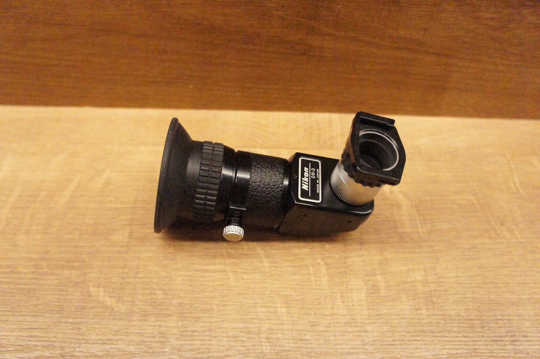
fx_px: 449
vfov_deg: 43.5
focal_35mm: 30
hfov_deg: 62.0
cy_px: 180
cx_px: 270
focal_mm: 20
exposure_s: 1/4000
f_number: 4
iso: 12800
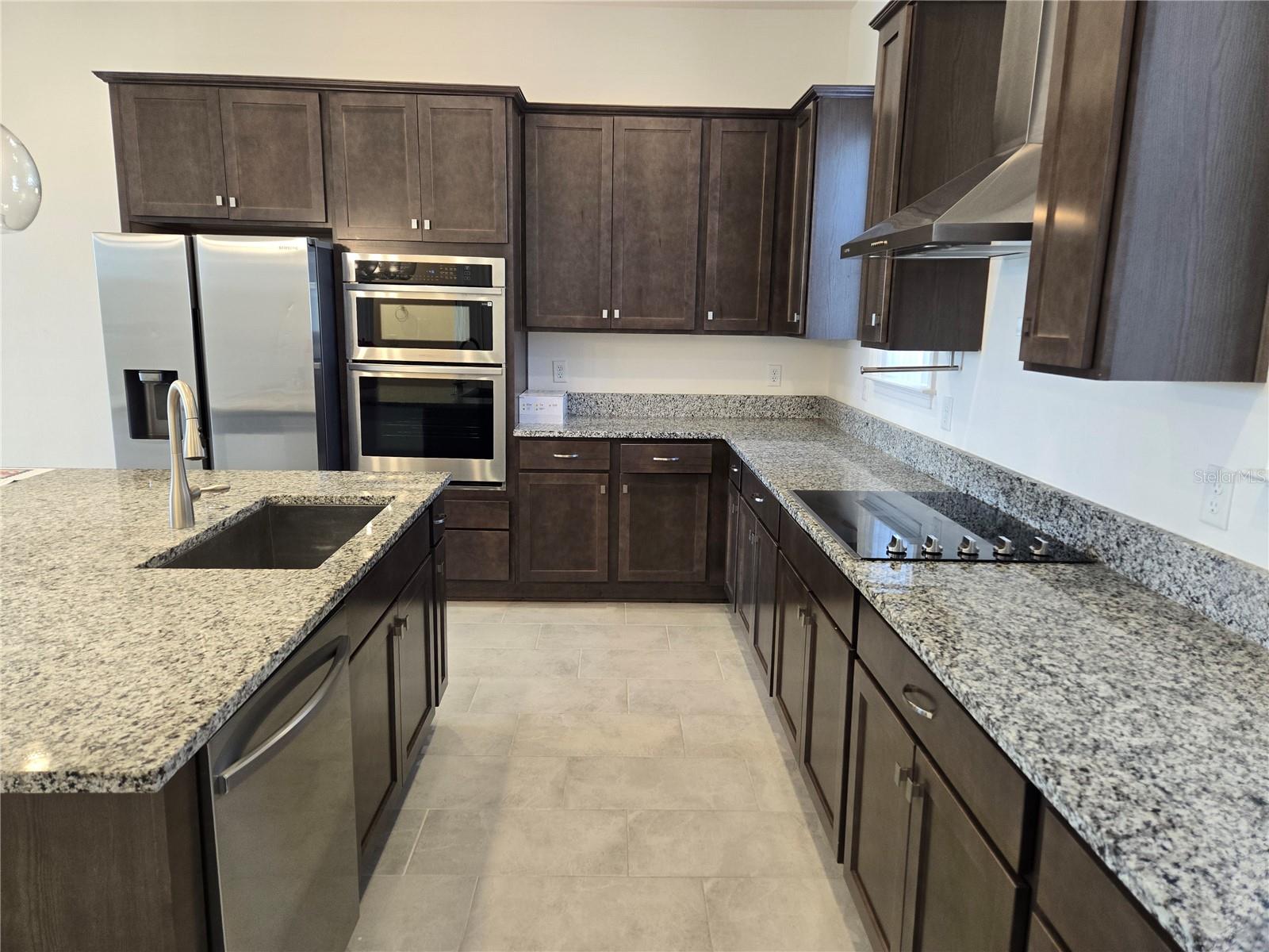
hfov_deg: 73.9
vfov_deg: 58.9
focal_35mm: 23
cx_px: 634
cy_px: 476
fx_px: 843
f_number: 1.8
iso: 200
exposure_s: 1/120
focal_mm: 5.4
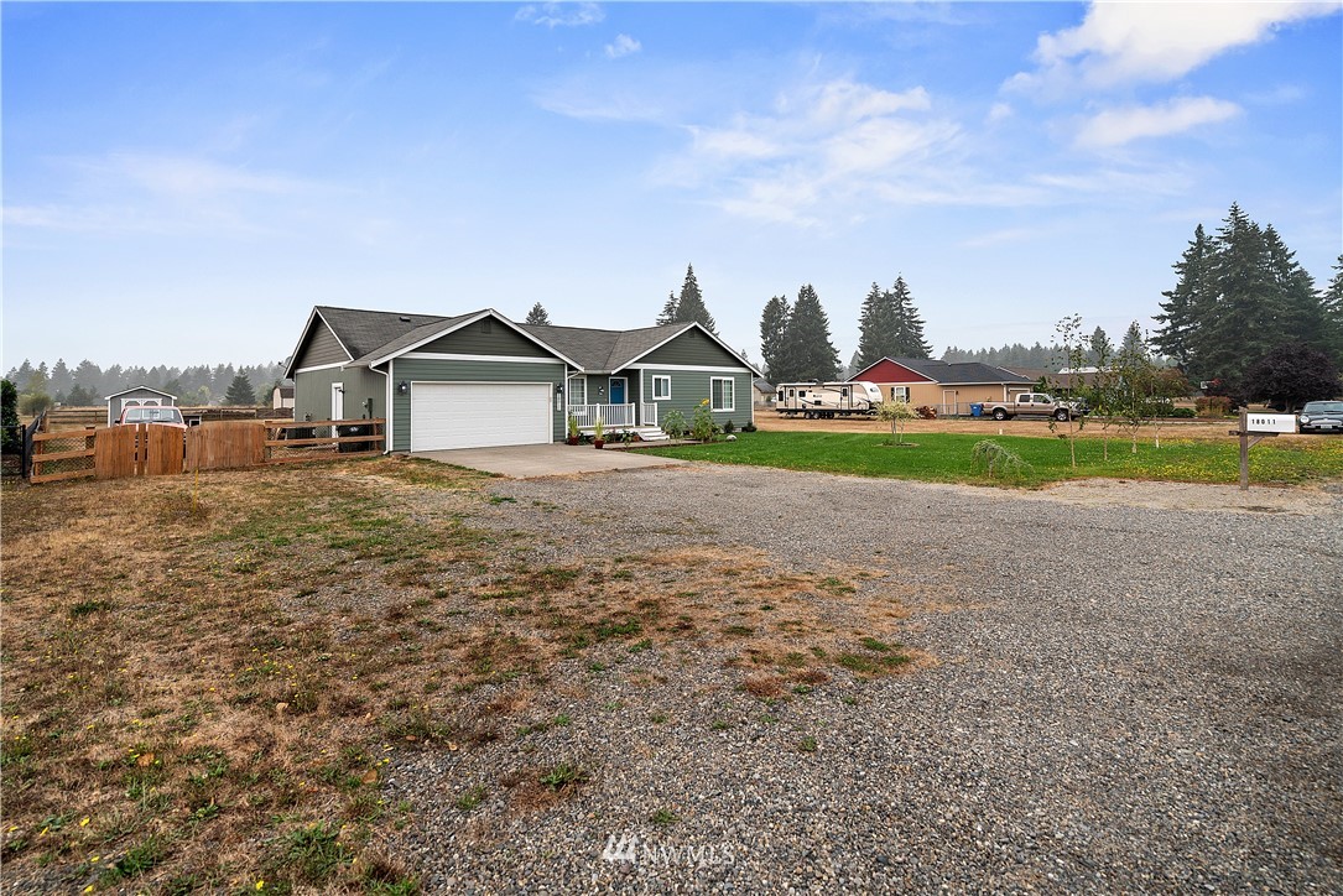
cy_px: 448
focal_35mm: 16
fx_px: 597
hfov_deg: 96.7
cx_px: 672
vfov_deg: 73.8
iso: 100
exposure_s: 1/800
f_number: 5.6
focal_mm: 16
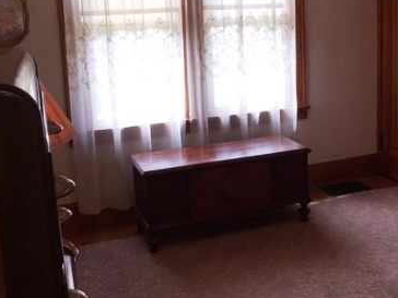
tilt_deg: -9.7
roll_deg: +0.0
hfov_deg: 36.7
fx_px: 586
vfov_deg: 28.3
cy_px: 93
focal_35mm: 51
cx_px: 293
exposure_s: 1/49
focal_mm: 4.15
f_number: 2.2
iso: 32
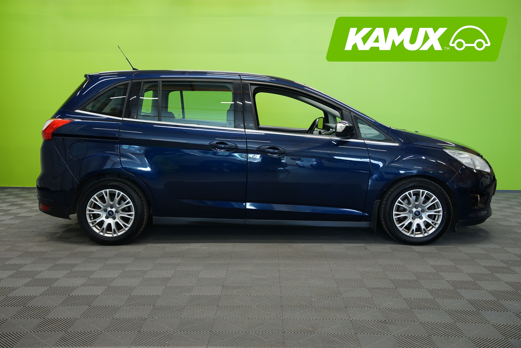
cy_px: 174
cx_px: 260
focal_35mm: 38
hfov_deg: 50.7
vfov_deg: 35.1
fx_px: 550
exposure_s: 1/20
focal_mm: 38
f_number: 5.6
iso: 500
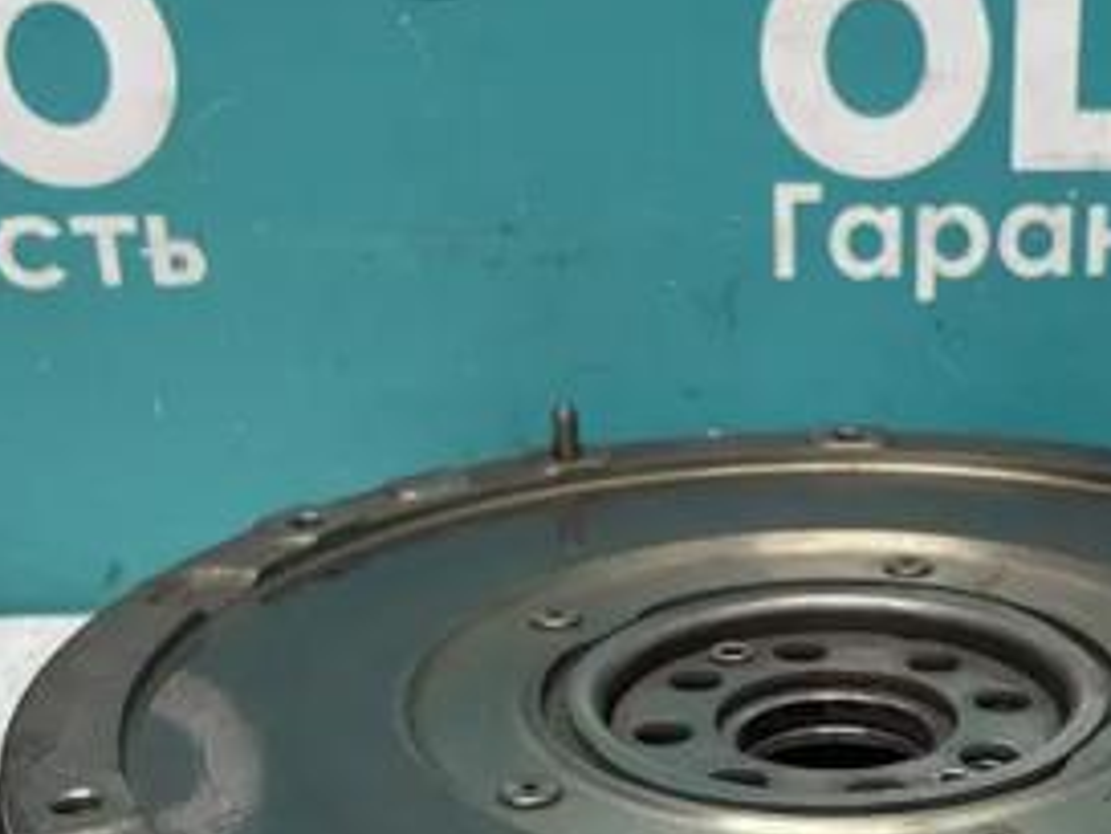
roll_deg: +1.3
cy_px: 671
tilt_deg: -22.2
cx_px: 806
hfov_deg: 31.2
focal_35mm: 61
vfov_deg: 23.7
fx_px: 1959
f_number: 1.6
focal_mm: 4.2
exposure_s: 1/50
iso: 80
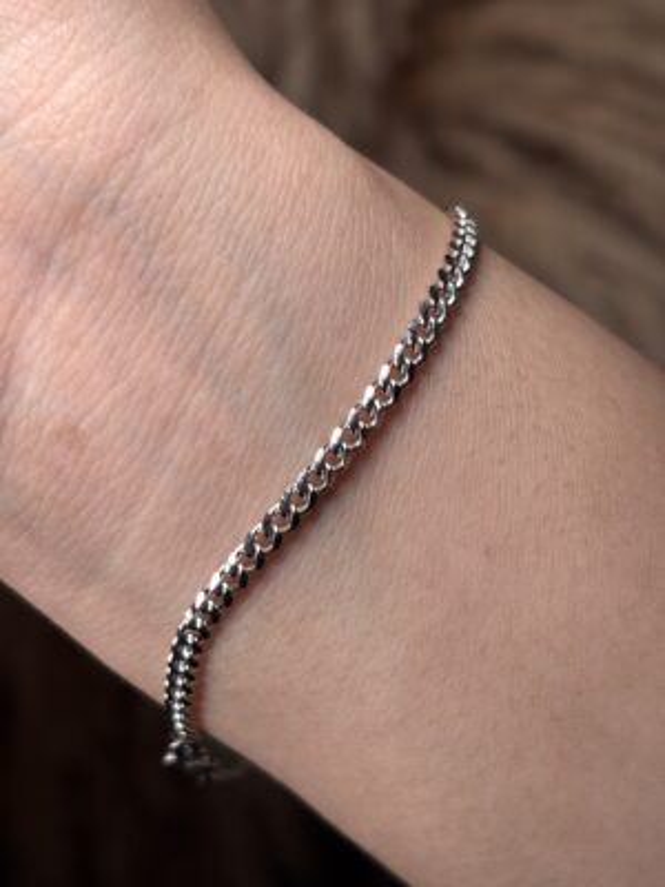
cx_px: 332
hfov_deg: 28.0
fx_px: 1332
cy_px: 444
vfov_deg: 36.8
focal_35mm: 52
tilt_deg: -49.2
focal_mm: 5.96
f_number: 1.6
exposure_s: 1/213
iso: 32
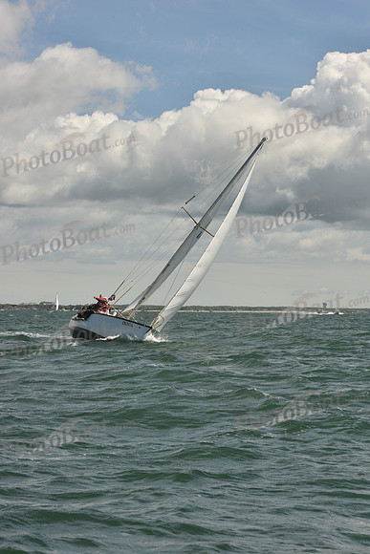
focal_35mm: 98
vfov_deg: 20.8
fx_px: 1510
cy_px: 277
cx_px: 185
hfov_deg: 14.0
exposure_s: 1/800
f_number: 13
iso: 320
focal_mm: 98
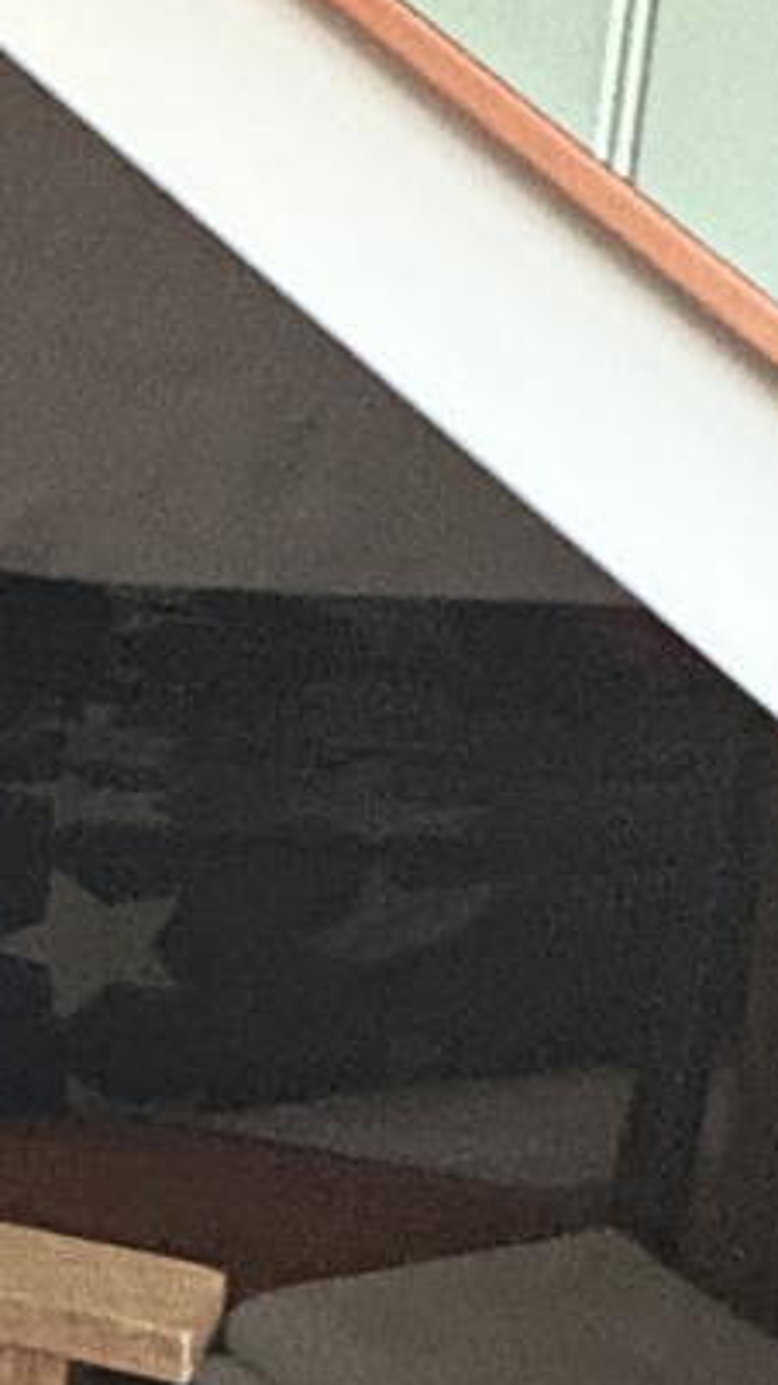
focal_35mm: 81
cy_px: 608
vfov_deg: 26.2
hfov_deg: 10.4
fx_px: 2972
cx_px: -1597
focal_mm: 2.22
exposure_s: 1/33
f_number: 2.2
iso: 640
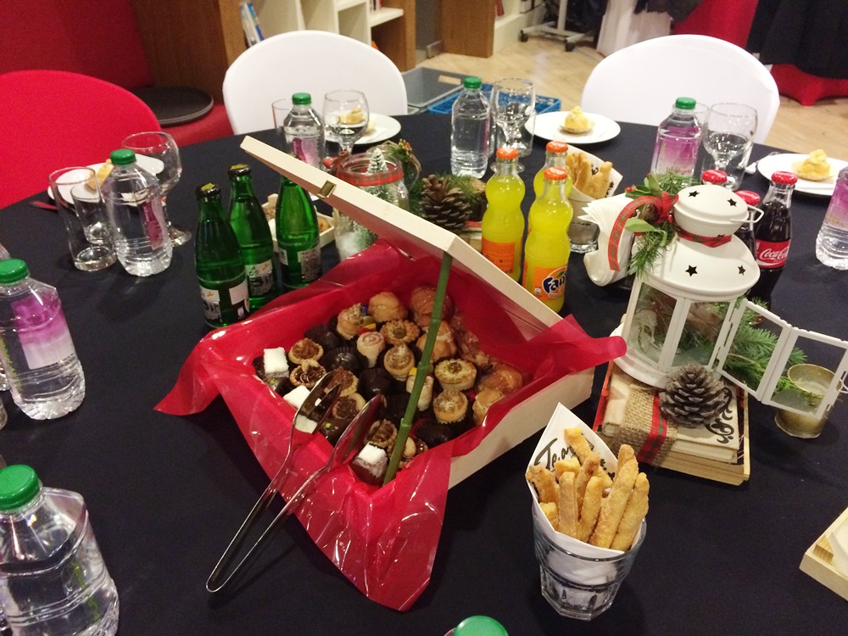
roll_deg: +2.2
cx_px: 424
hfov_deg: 61.7
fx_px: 710
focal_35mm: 29
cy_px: 318
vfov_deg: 48.2
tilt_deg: -34.4
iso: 320
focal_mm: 4.15
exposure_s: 1/25
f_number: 2.2
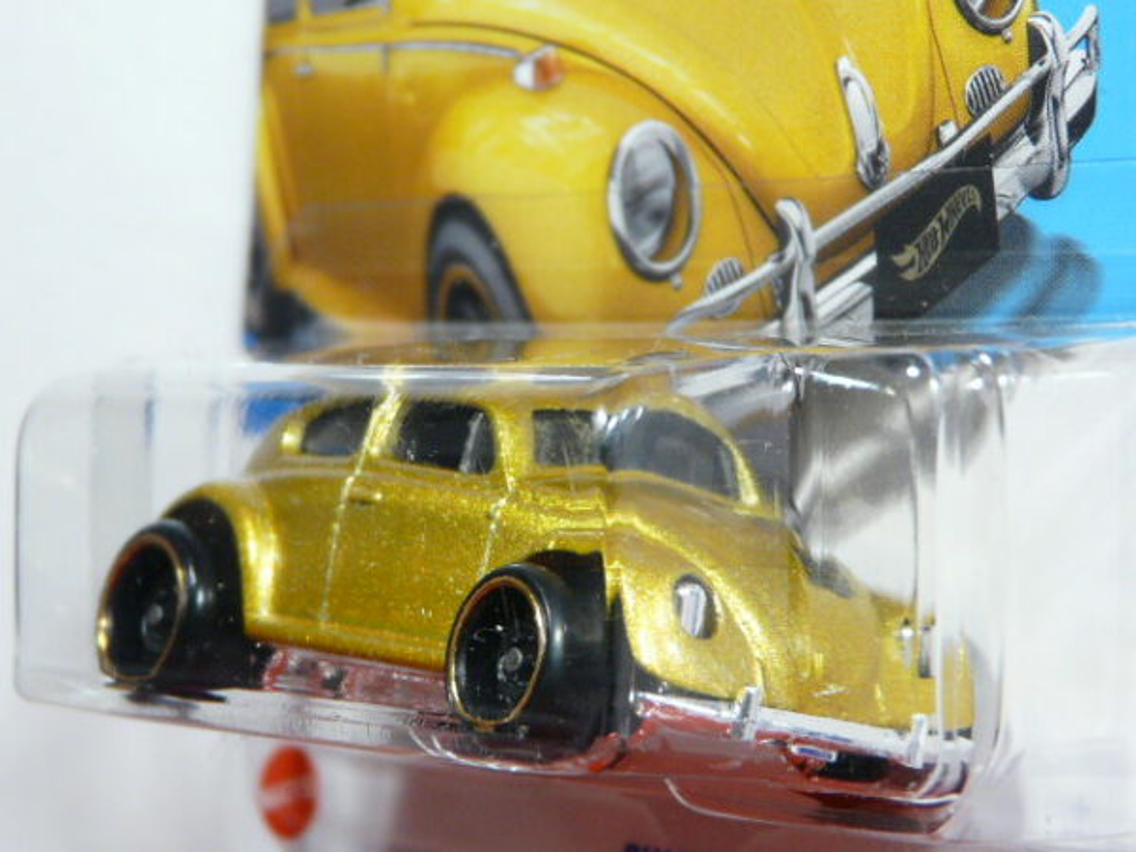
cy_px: 426
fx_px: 3807
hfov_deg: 17.0
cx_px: 568
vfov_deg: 12.8
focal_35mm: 116
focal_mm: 12
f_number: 3.2
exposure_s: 1/50
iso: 160
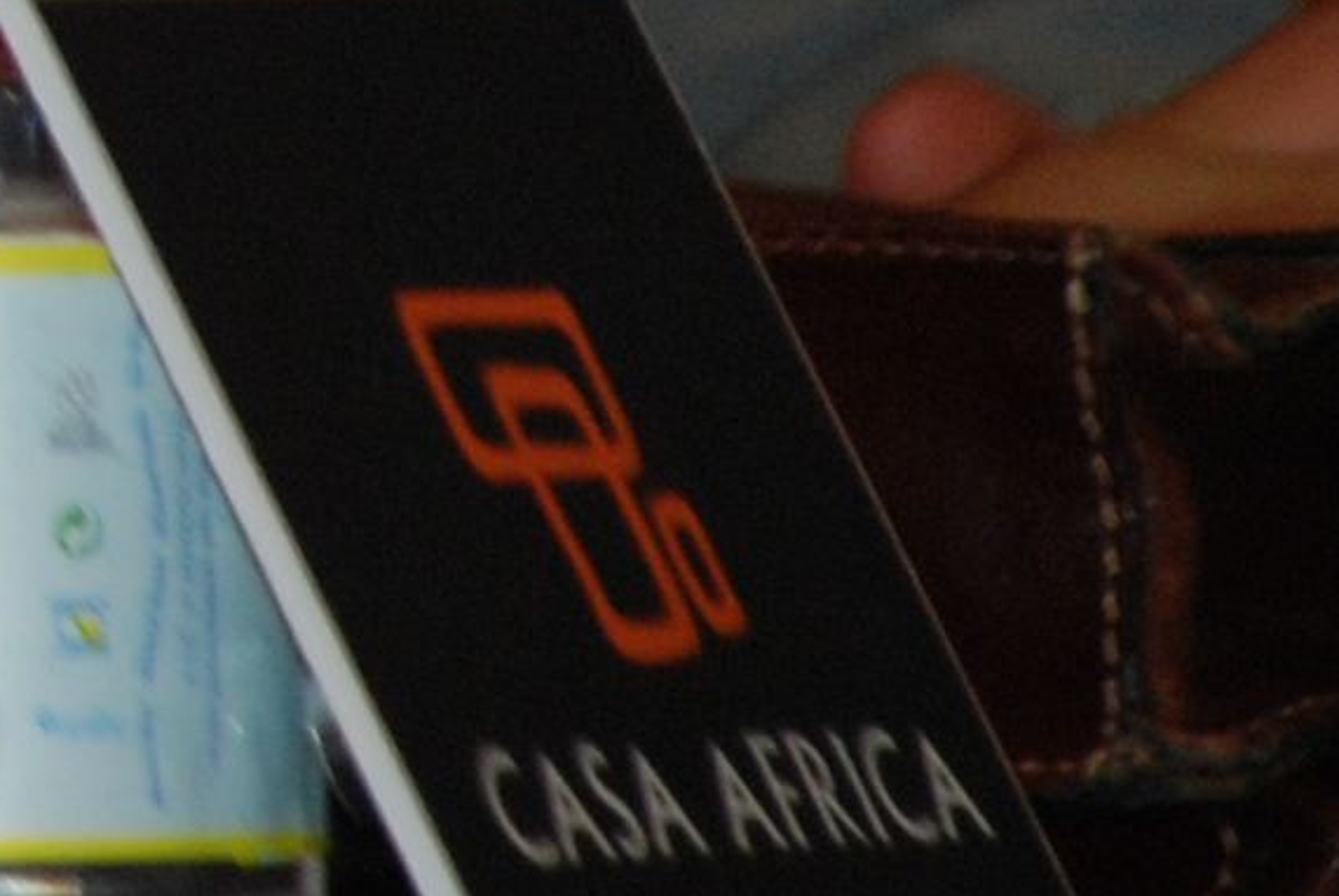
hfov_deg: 1.8
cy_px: -1860
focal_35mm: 1139
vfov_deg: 1.2
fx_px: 42407
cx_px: -2844
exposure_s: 1/60
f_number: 5.6
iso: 320
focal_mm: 112
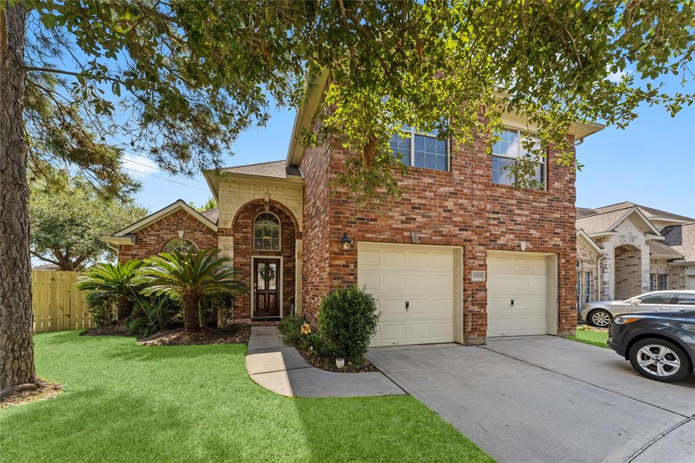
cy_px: 232
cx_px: 348
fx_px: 270
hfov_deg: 104.3
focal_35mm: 14
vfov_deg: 81.2
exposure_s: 1/320
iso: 640
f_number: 11
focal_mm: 14
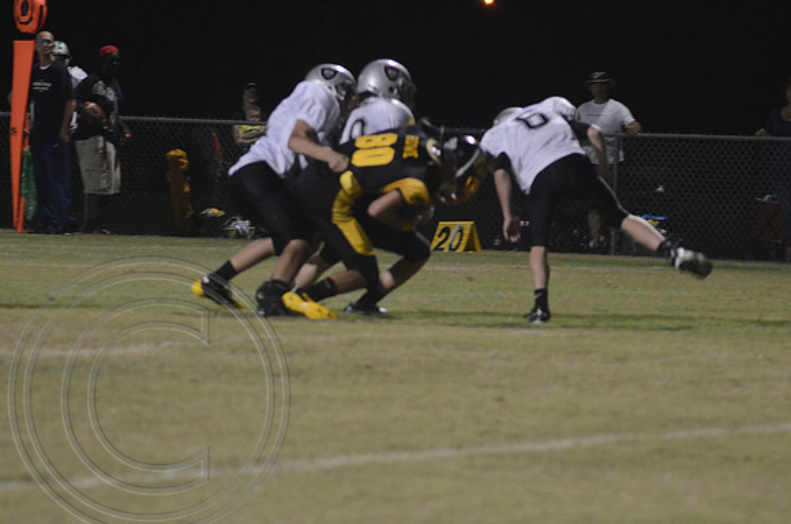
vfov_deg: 4.6
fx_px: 6577
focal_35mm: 300
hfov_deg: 6.9
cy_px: 262
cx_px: 396
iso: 3200
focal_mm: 200
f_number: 5.6
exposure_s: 1/100
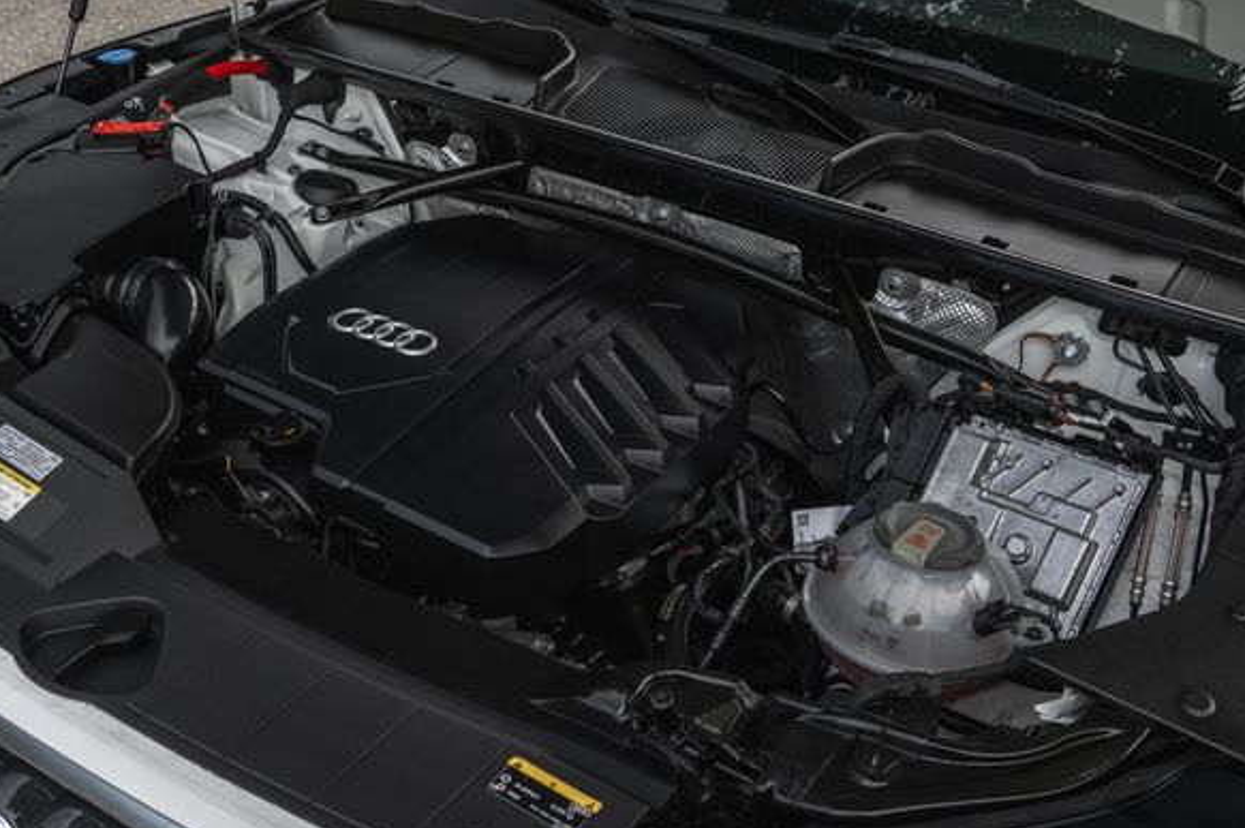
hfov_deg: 44.4
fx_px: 1520
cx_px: 515
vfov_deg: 30.5
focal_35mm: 44
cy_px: 436
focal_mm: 27
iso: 640
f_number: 8
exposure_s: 1/100
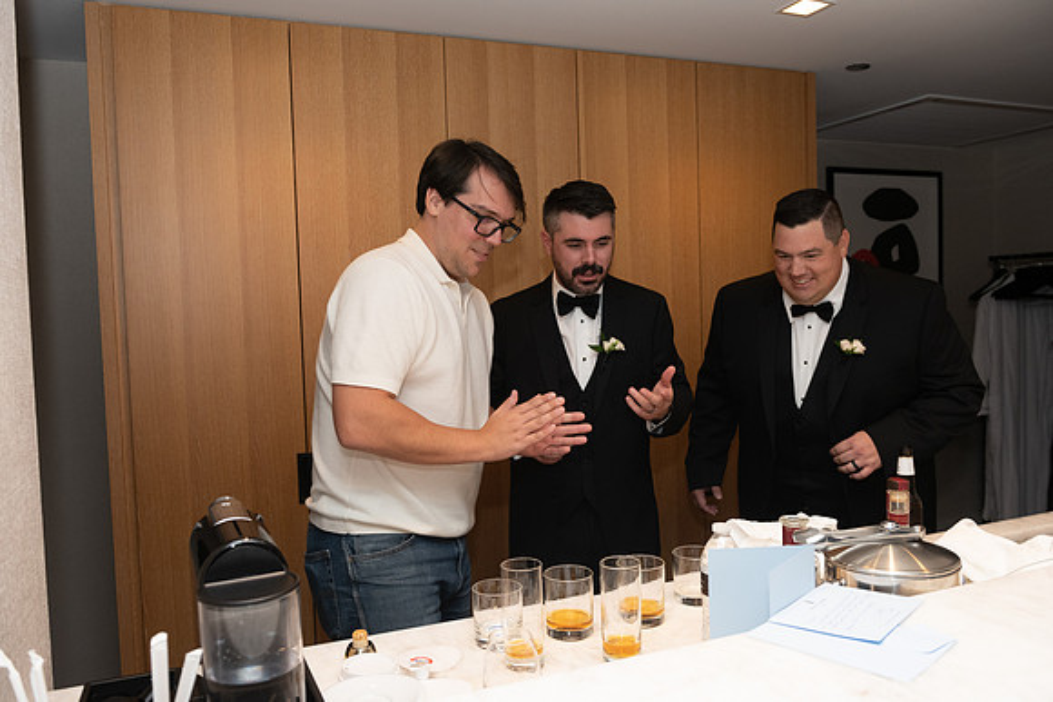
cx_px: 526
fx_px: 848
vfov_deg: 45.0
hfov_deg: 63.6
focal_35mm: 29
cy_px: 351
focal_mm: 29
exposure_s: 1/200
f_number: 4.5
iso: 1250
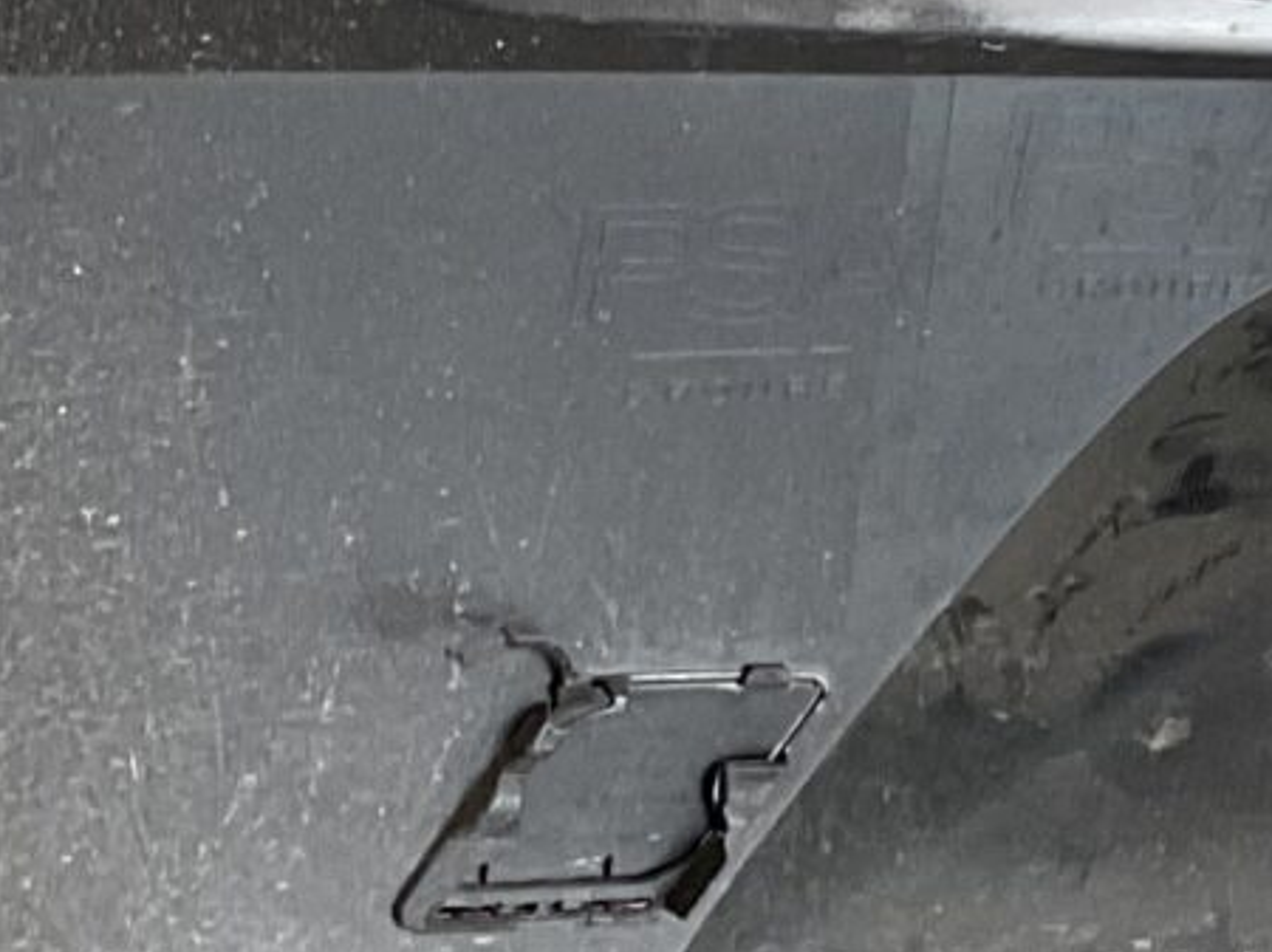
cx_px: 554
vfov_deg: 9.0
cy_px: 831
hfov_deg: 12.0
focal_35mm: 165
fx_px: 6060
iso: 50
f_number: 1.8
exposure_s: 1/100
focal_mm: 3
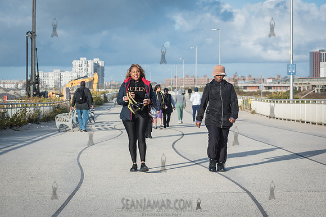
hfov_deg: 22.0
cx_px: 163
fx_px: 837
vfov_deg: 14.8
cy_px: 108
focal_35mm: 92
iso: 100
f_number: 5.6
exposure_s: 1/400
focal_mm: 92
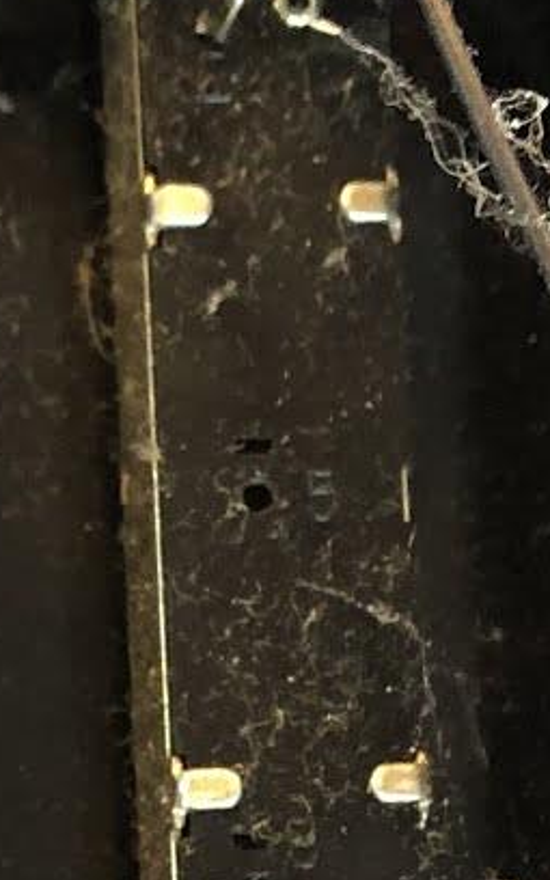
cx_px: -274
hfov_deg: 8.6
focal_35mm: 149
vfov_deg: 13.5
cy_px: 1143
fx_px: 3573
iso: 100
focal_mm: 3.99
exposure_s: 1/10
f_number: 1.8
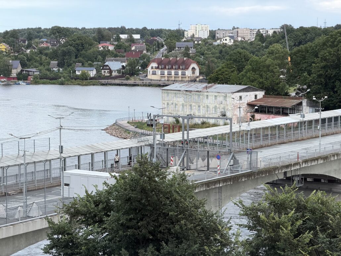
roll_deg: +0.2
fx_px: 985
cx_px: 170
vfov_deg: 14.8
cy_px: 128
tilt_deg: -5.5
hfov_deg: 19.6
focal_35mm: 100
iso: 50
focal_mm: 16.89
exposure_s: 1/502
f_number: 2.8
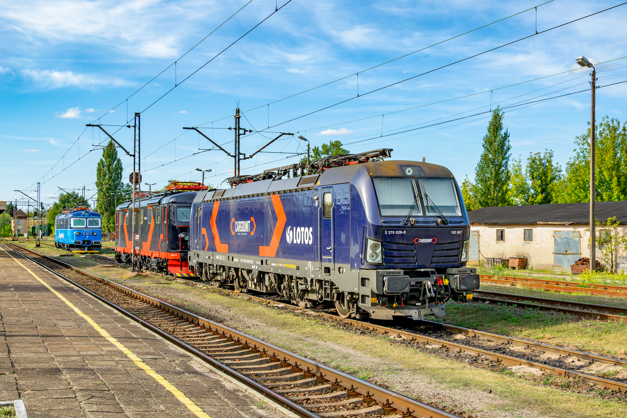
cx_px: 314
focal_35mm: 48
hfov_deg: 41.1
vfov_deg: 28.1
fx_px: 836
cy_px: 209
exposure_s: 1/400
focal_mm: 32
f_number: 8
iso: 200
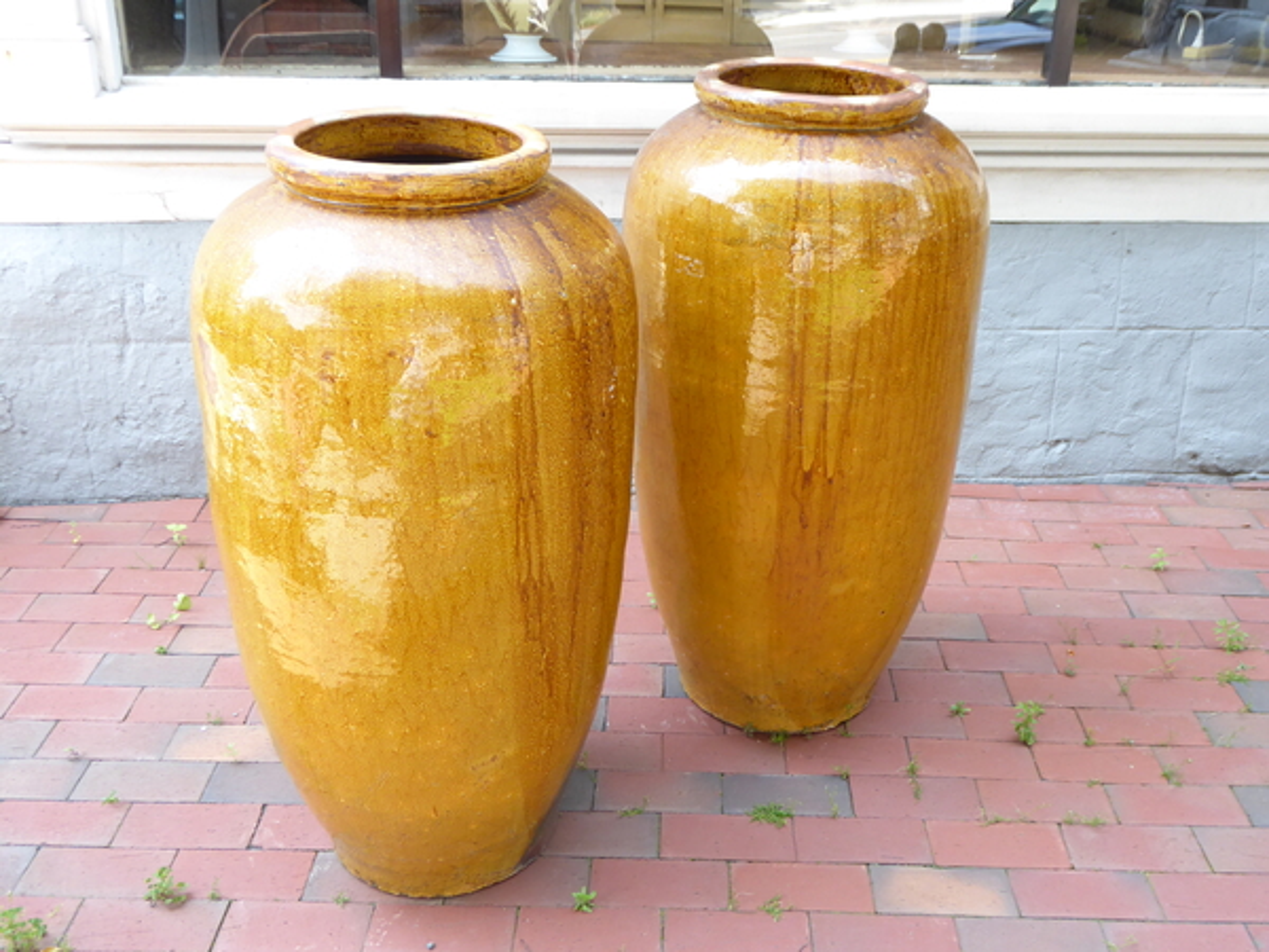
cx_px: 634
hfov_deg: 51.4
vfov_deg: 39.7
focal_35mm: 36
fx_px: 1320
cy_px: 476
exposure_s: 1/60
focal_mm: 6.3
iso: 200
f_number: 3.7
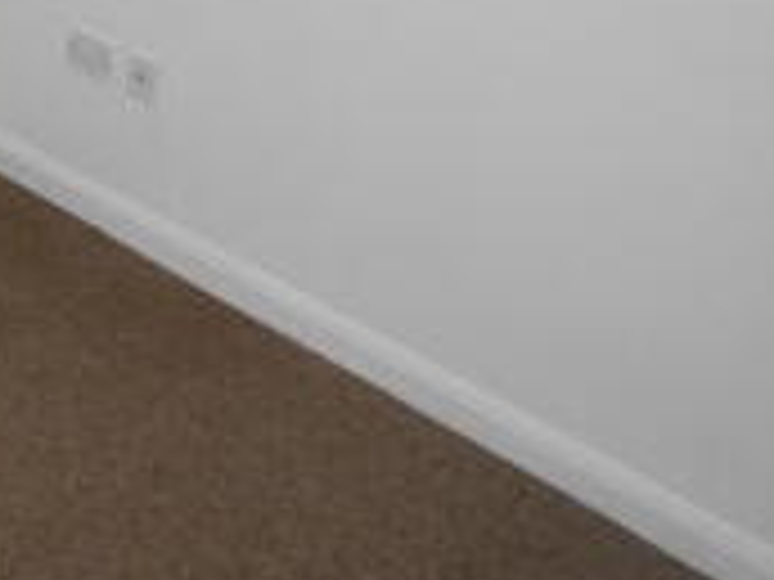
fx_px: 2124
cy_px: -92
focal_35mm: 95
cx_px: -335
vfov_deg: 15.1
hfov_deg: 18.6
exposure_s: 1/144
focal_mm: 6
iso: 100
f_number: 2.8
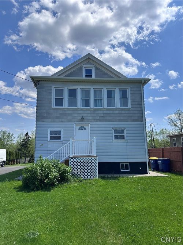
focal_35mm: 24
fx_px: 169
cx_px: 92
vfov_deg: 71.6
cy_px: 122
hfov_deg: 56.8
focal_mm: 6.86
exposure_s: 1/7042
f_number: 1.78
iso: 80
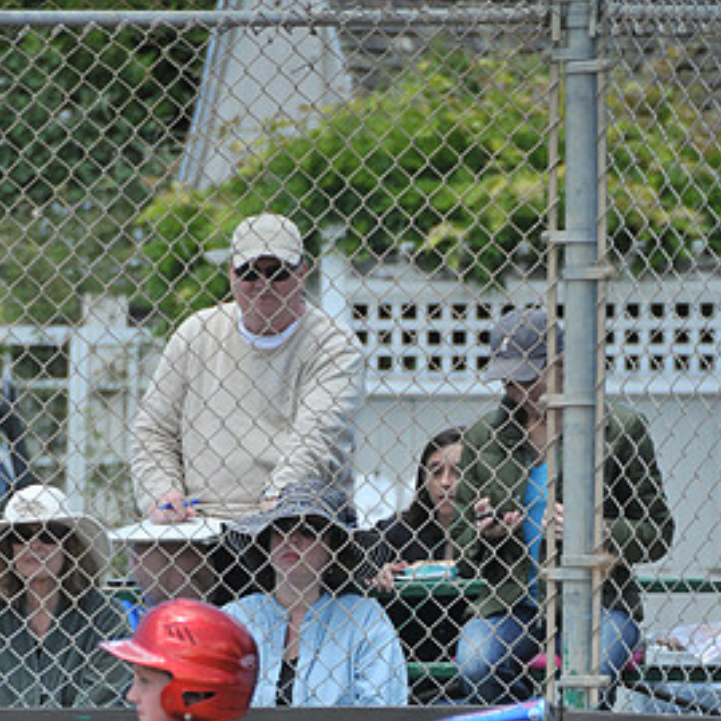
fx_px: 12961
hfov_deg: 3.2
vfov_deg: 3.2
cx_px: 315
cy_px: 742
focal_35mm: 550
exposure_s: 1/500
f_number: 5.6
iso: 200
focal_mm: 200
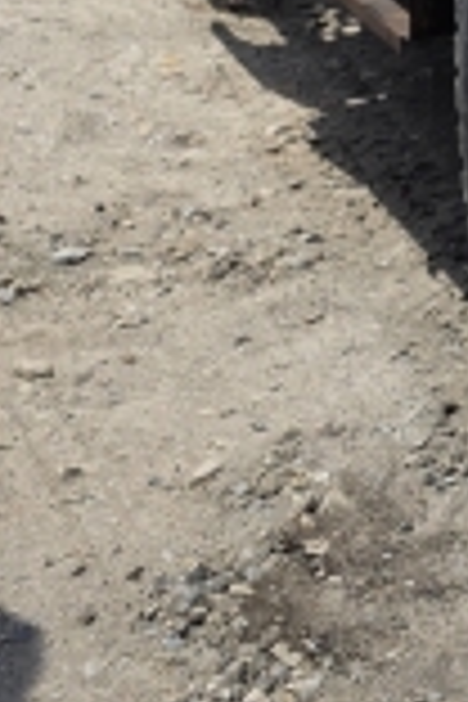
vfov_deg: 16.4
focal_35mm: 118
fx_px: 2301
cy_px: -198
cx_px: 1048
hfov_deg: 10.3
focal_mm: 6.3
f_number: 1.7
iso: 80
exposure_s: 1/5958
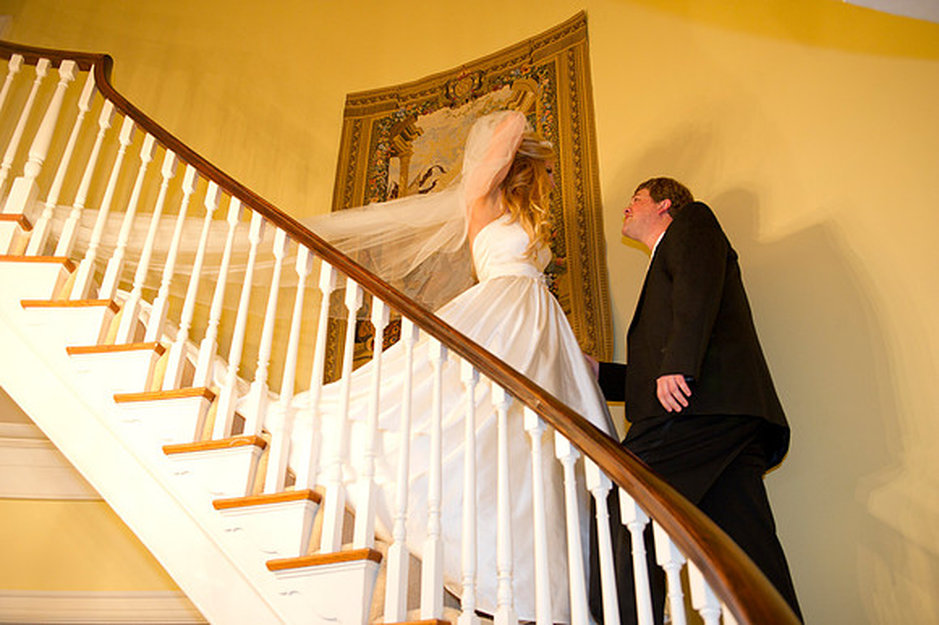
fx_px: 808
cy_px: 312
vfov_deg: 42.3
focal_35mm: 31
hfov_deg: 60.3
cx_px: 470
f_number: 3.5
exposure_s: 1/60
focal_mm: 31
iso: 1250
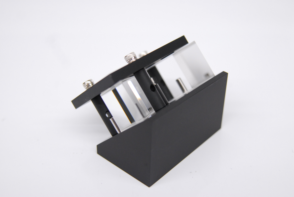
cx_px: 147
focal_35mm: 72
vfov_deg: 19.0
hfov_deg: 28.0
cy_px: 98
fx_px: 589
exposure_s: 1/160
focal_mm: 48
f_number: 3.5
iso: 800
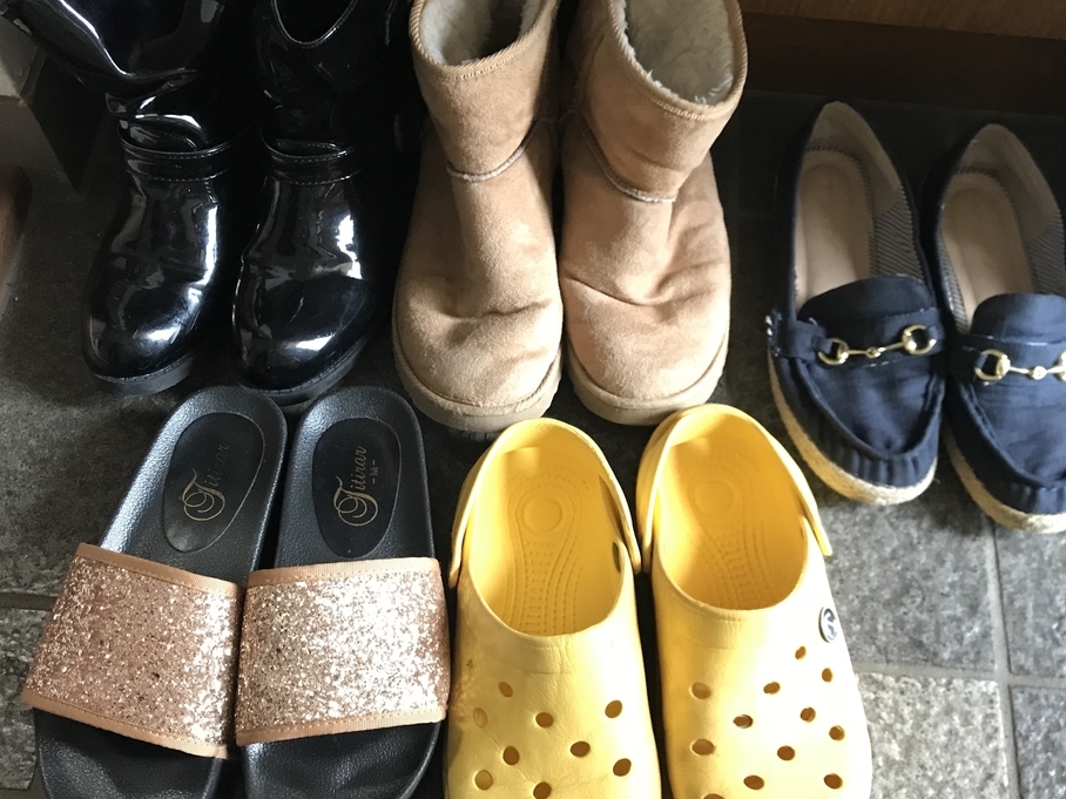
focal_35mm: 37
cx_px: 571
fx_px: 1139
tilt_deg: -61.9
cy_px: 408
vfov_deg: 38.7
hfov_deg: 50.1
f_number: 1.8
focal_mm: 3.99
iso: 100
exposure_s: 1/14
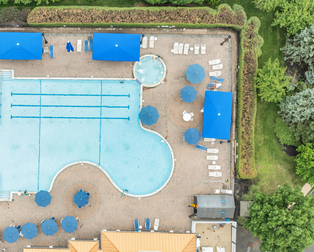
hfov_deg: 44.9
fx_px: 372
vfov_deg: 37.0
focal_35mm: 40
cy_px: 162
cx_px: 96
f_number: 2.8
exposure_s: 1/800
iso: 110
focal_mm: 12.29
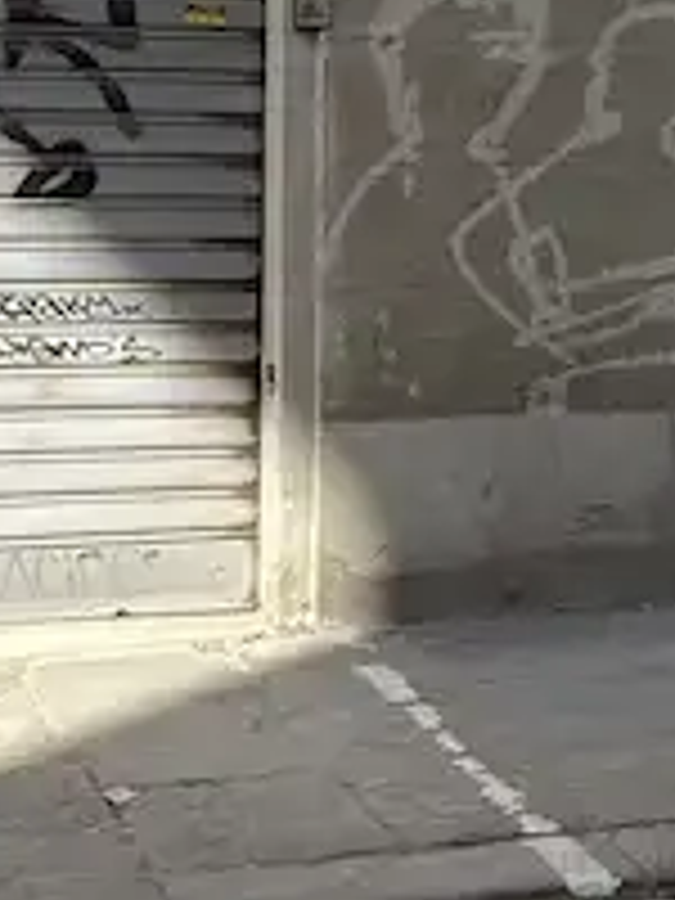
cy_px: 302
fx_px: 3120
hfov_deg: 11.5
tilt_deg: -4.9
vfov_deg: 16.4
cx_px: 1197
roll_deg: -2.0
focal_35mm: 120
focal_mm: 2.22
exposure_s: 1/476
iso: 16
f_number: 2.2
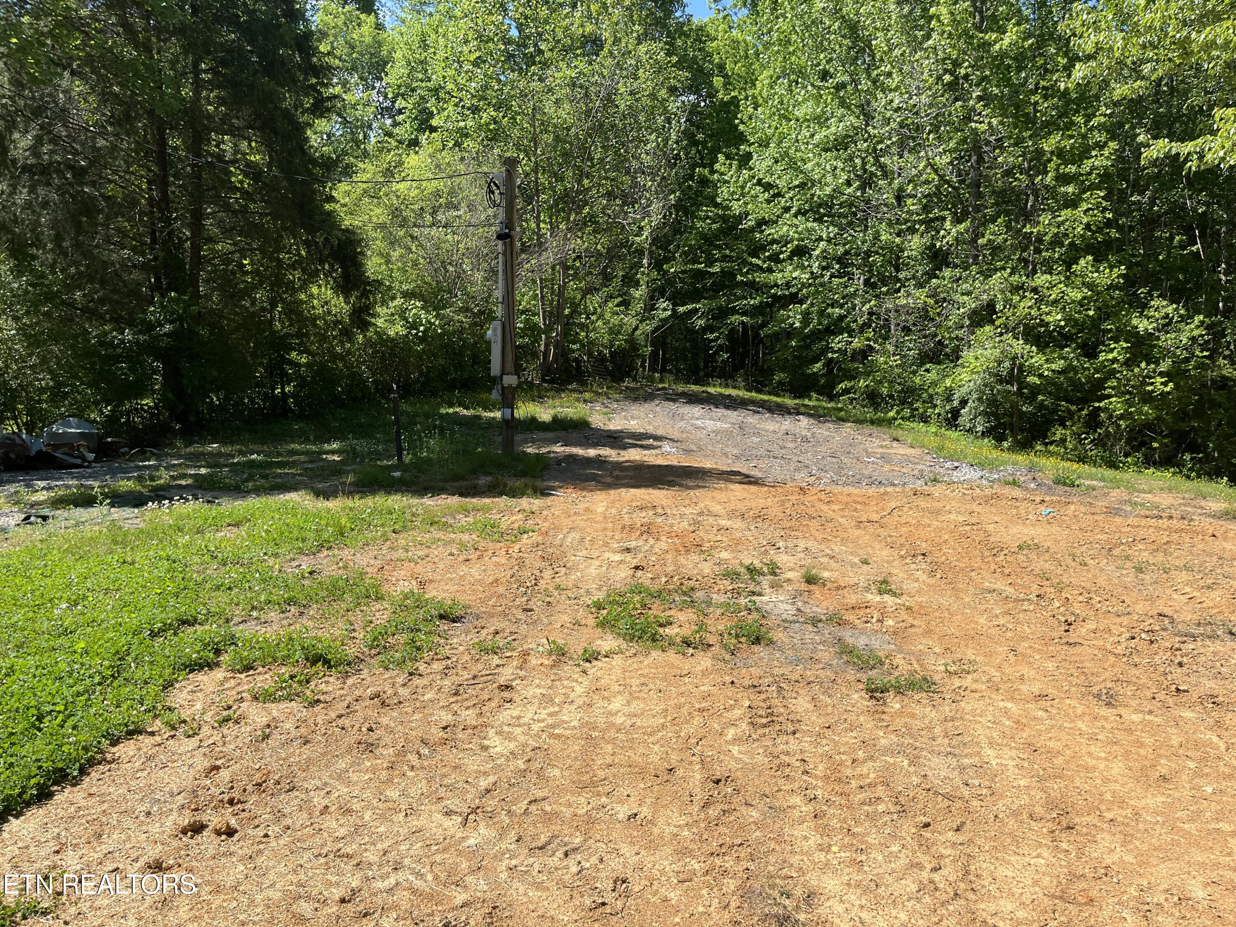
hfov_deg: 67.3
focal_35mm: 26
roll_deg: -0.8
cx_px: 618
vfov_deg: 53.1
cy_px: 464
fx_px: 928
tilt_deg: -6.0
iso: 50
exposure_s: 1/2309
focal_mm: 5.1
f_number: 1.6
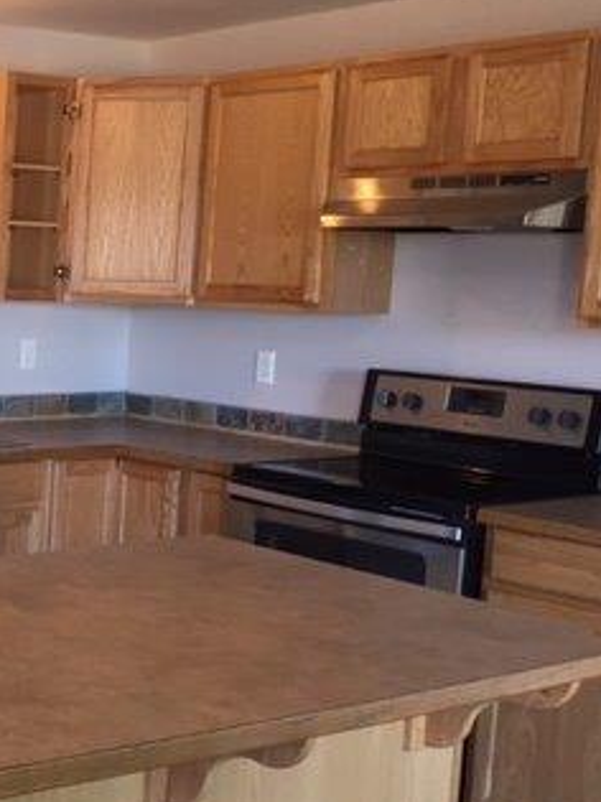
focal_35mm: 59
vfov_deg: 32.7
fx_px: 1367
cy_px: 430
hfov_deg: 21.9
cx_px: -211
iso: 64
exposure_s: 1/30
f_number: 2.2
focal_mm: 4.15
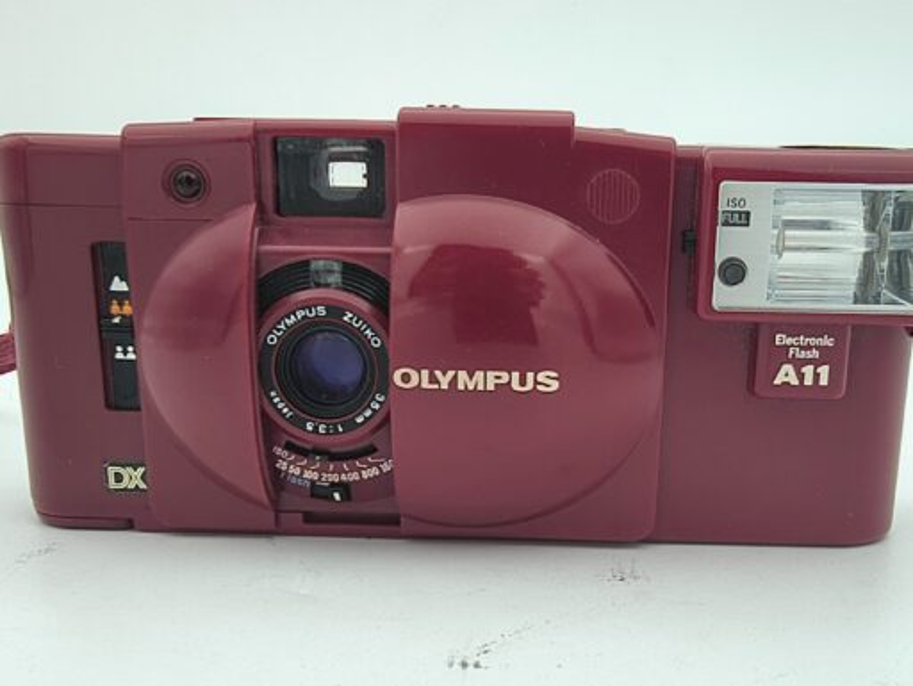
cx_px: 456
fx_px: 634
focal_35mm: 24
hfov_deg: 71.5
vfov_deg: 56.9
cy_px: 343
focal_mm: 1.83
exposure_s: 1/100
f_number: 2
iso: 128
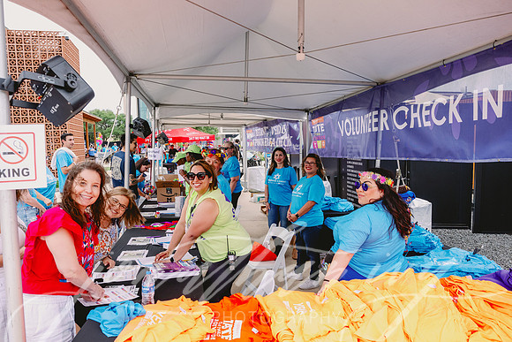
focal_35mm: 28
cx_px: 256
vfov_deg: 47.2
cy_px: 171
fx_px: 391
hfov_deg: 66.4
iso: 1000
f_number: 6.3
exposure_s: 1/800
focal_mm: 27.5
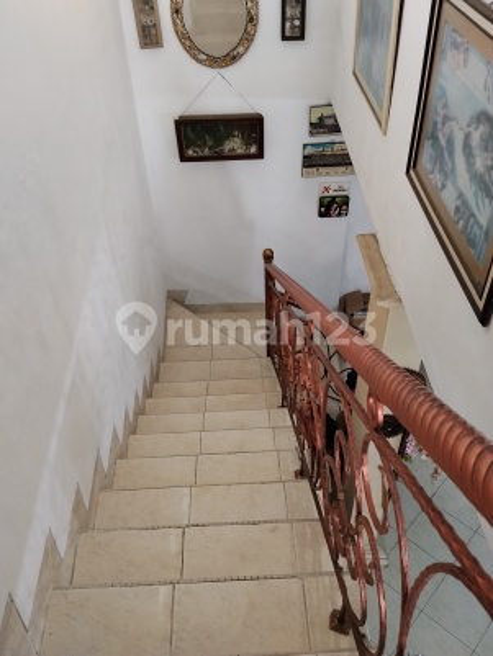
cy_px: 328
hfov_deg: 48.3
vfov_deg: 61.6
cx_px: 246
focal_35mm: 29
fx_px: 550
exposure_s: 1/33
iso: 400
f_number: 1.8
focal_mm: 4.22
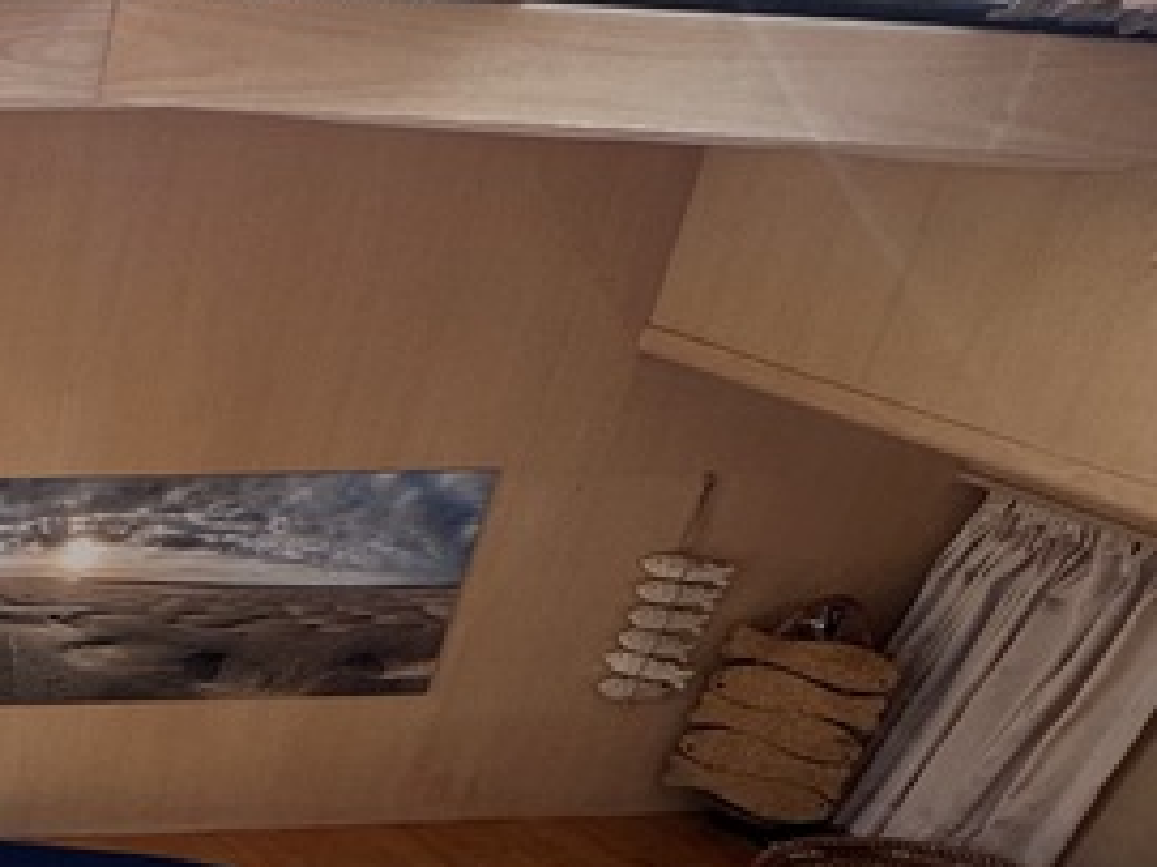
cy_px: 1213
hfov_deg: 23.0
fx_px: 2071
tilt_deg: -34.3
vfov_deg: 20.9
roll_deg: +1.9
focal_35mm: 62
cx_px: -722
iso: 80
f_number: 2.2
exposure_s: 1/99
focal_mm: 2.22
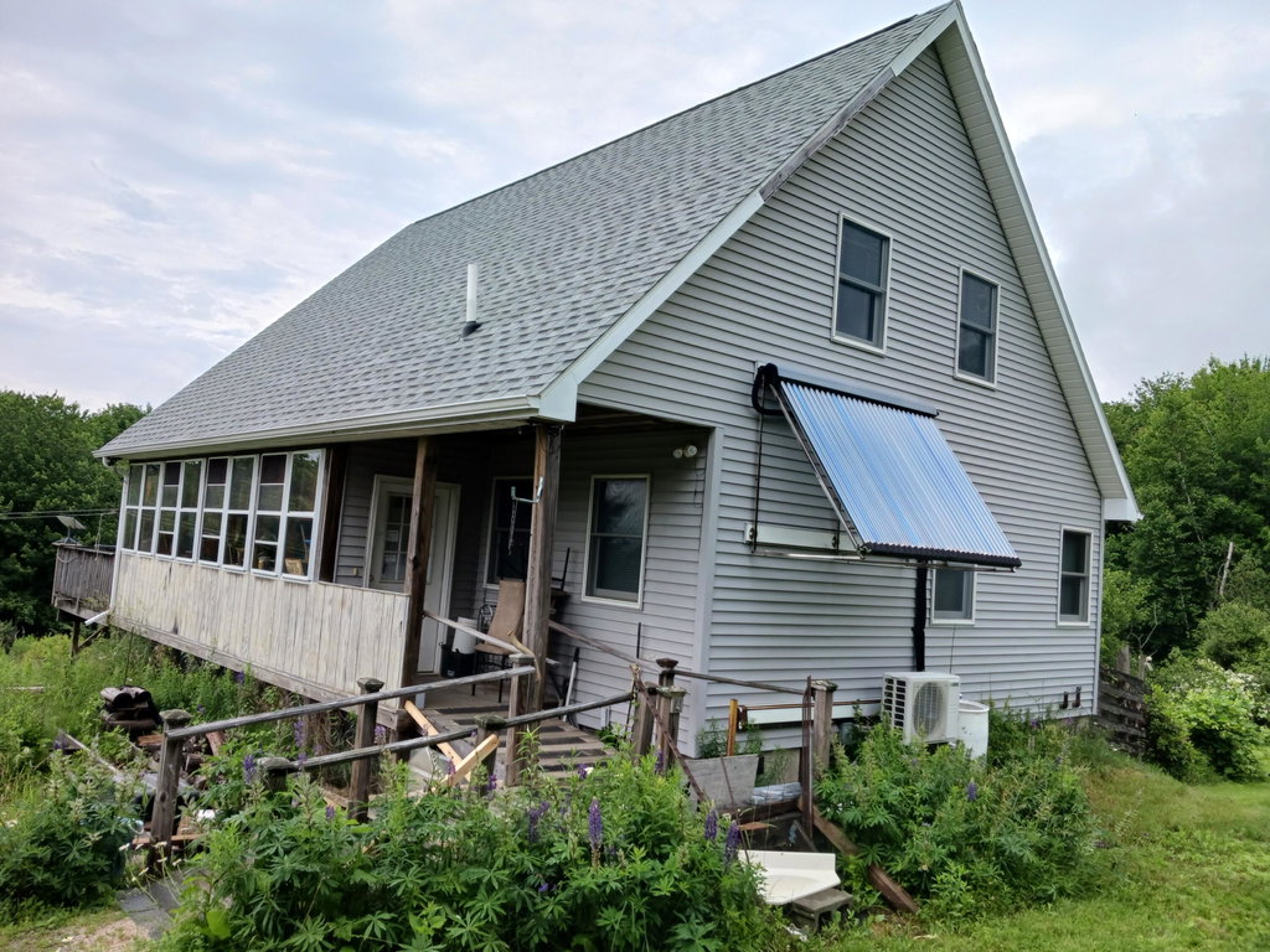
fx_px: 991
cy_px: 476
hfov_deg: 65.3
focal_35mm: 27
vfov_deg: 51.4
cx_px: 635
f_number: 1.8
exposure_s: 1/320
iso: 20
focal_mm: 4
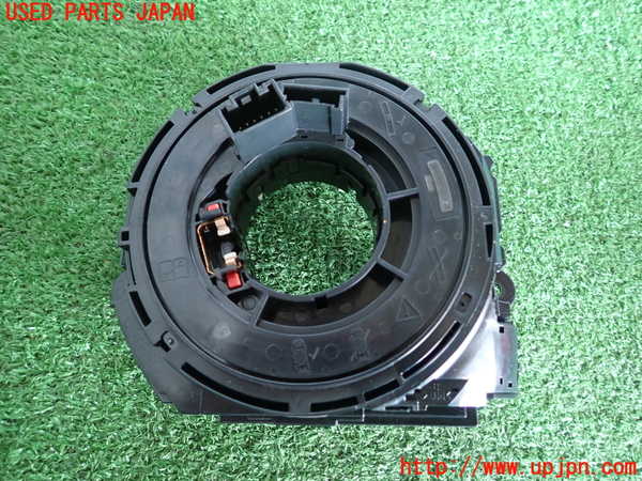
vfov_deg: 54.9
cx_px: 321
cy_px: 240
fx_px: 464
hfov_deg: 69.4
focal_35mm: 25
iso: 200
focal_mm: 4.5
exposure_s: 1/40
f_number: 2
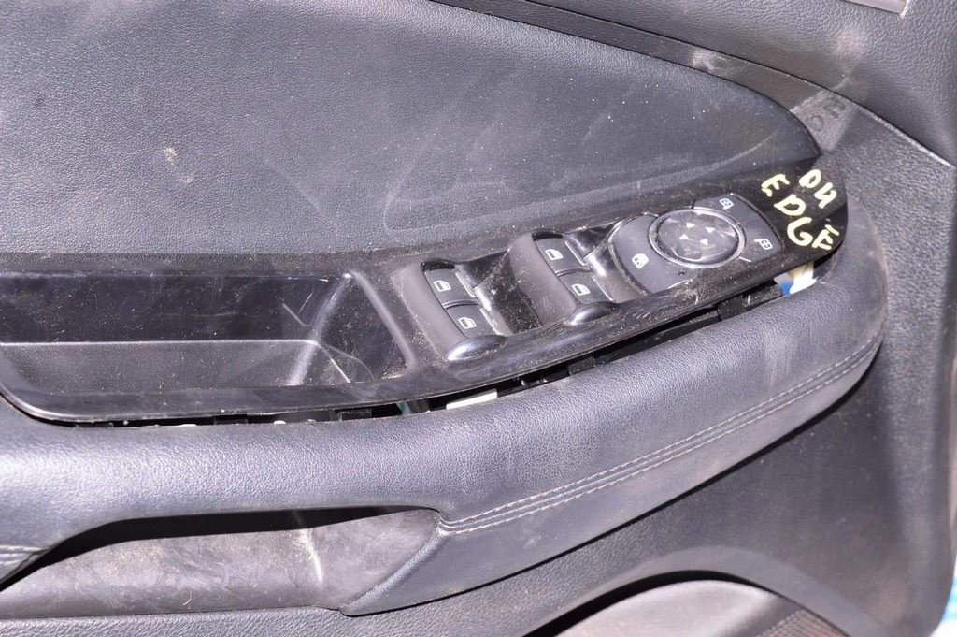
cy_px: 318
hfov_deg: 33.4
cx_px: 478
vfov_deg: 22.6
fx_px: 1594
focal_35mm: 60
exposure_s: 1/200
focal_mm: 40
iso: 1600
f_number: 8
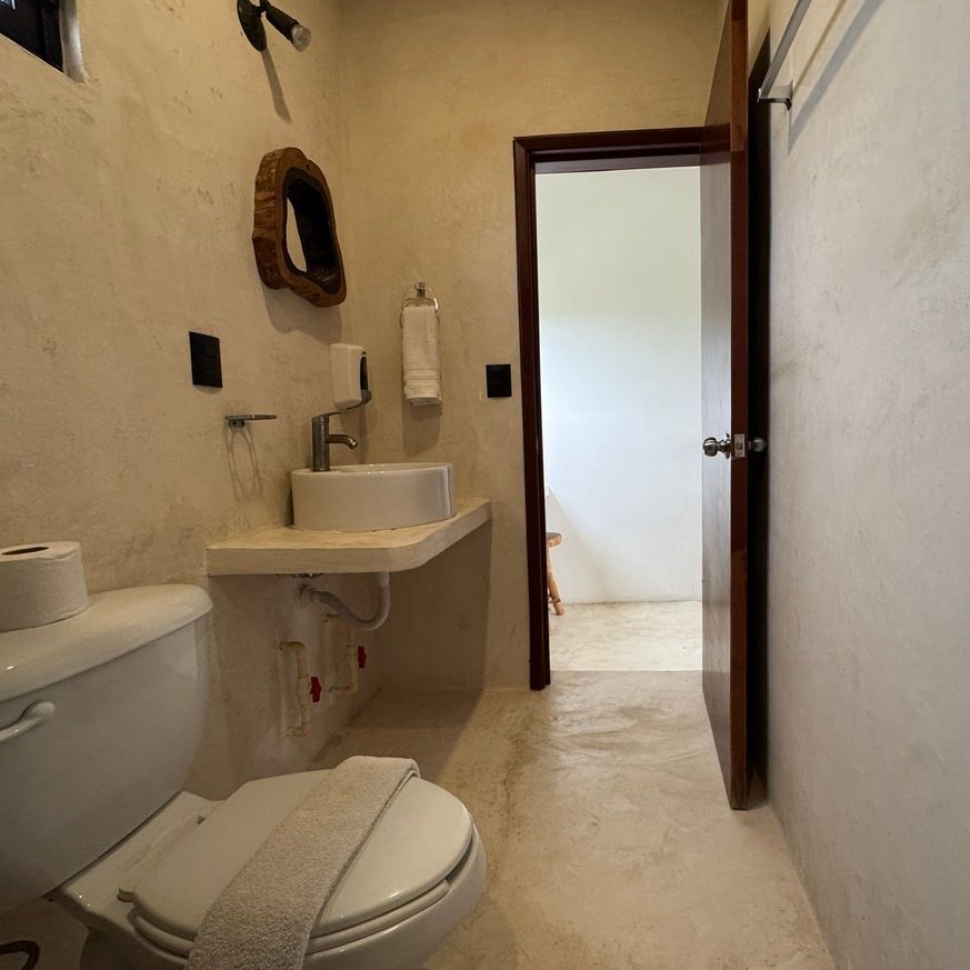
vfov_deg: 84.0
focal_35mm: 17
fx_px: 539
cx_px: 587
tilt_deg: -4.7
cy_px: 472
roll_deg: +1.3
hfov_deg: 82.9
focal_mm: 2.22
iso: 250
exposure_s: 1/99
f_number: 2.2
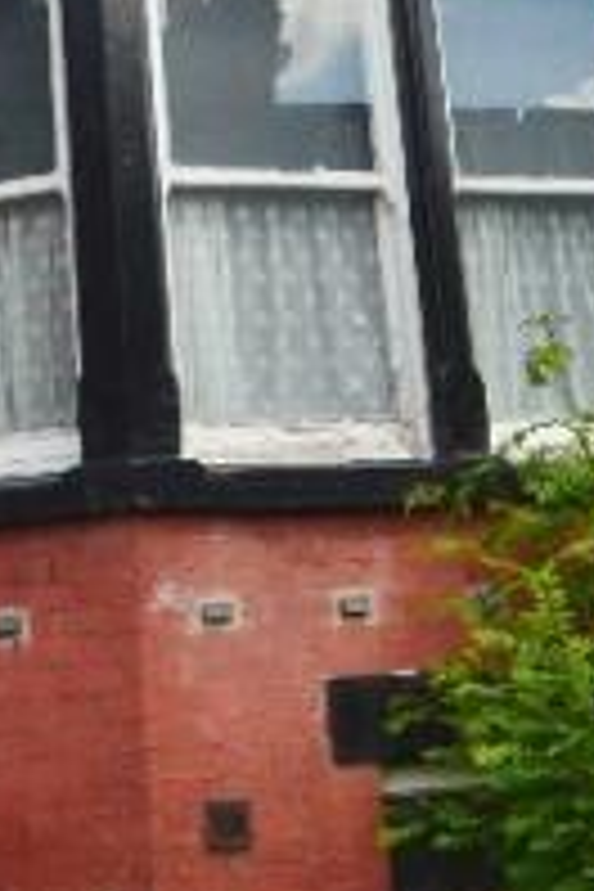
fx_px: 2302
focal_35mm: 93
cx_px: 86
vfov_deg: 21.1
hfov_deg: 14.6
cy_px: -25
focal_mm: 12
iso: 400
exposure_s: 1/320
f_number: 11
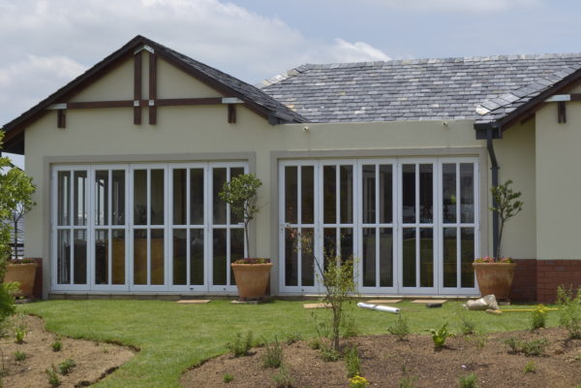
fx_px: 1162
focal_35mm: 72
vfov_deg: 18.9
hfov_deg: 28.1
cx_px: 290
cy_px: 194
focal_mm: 48
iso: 100
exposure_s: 1/160
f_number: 11
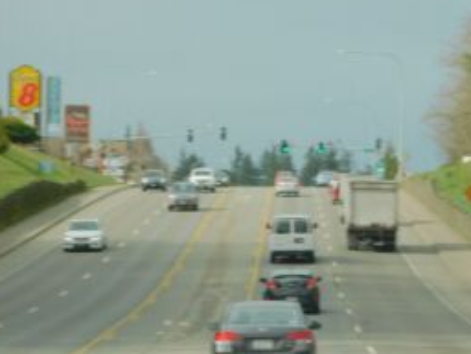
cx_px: 348
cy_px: 223
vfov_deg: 7.1
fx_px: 2844
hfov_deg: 9.5
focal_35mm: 209
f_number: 5
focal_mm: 23.7
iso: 125
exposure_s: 1/400
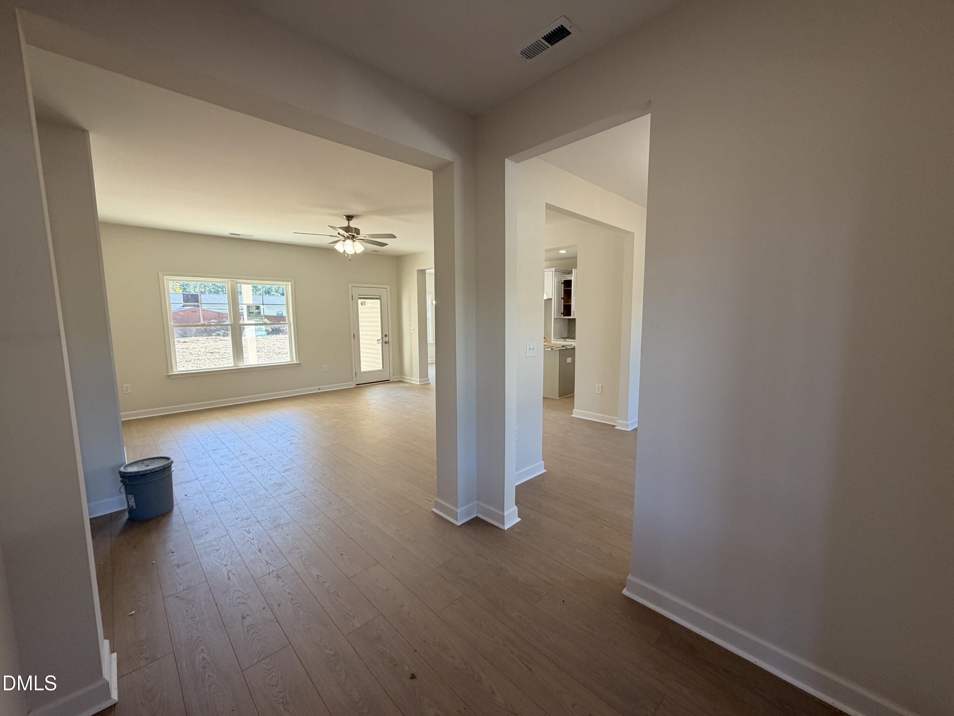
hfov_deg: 102.1
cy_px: 358
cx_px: 477
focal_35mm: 14
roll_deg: +0.2
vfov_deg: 85.7
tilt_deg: -7.1
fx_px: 386
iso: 100
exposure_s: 1/120
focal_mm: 2.22
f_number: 2.2
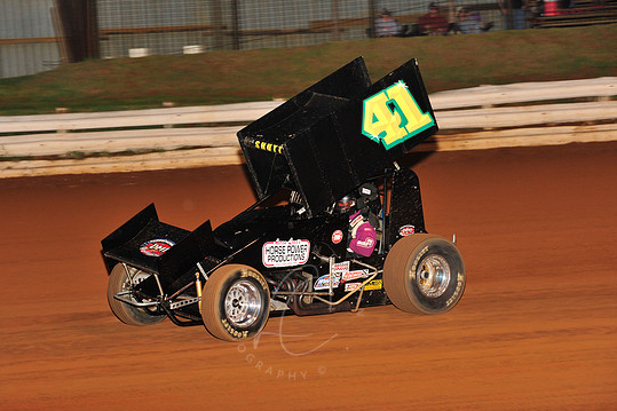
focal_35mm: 113
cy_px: 205
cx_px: 294
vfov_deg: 12.1
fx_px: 1936
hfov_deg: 18.1
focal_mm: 105
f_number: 5.6
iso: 1000
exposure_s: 1/320
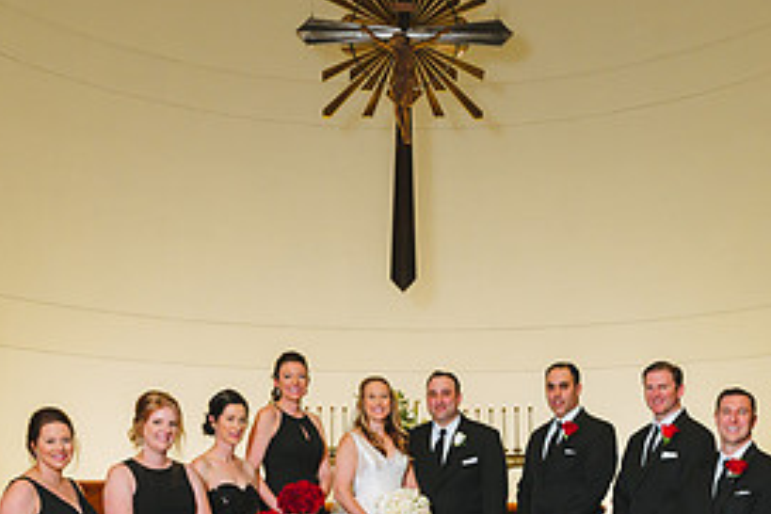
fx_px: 1092
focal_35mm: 51
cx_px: 415
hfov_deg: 38.9
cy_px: 517
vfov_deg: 25.2
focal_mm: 24
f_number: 5.6
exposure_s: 1/160
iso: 1250
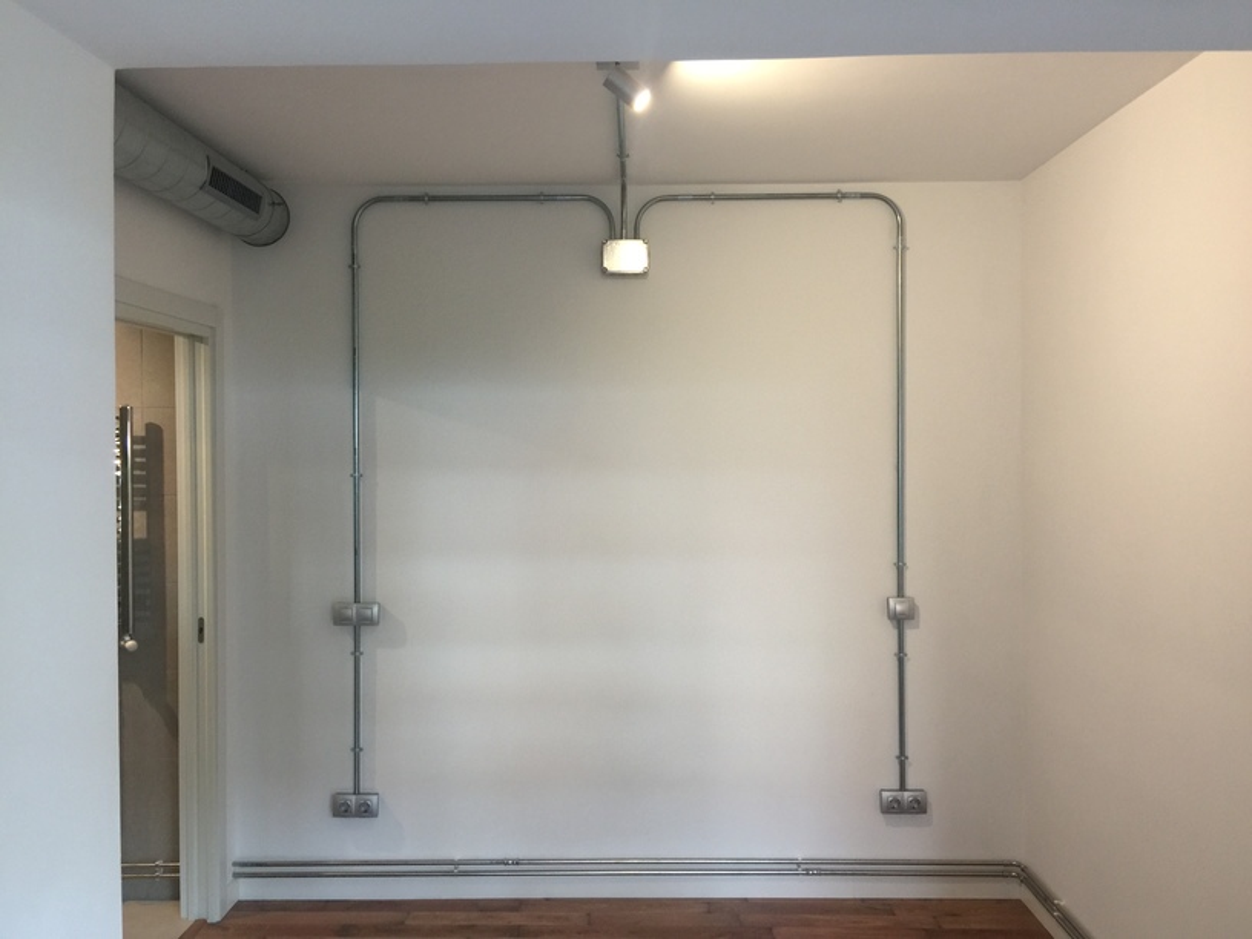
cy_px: 470
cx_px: 626
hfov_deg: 61.7
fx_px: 1049
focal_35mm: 29
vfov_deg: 48.2
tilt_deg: -1.8
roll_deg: -0.5
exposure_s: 1/17
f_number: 2.2
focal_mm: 4.15
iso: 64
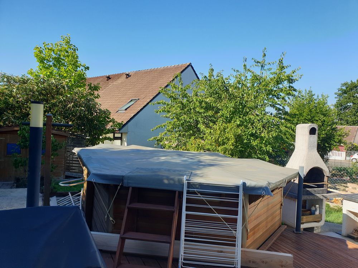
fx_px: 269
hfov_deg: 67.3
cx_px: 179
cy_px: 134
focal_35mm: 26
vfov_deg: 53.1
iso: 50
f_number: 2.4
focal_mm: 4.3
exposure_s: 1/781
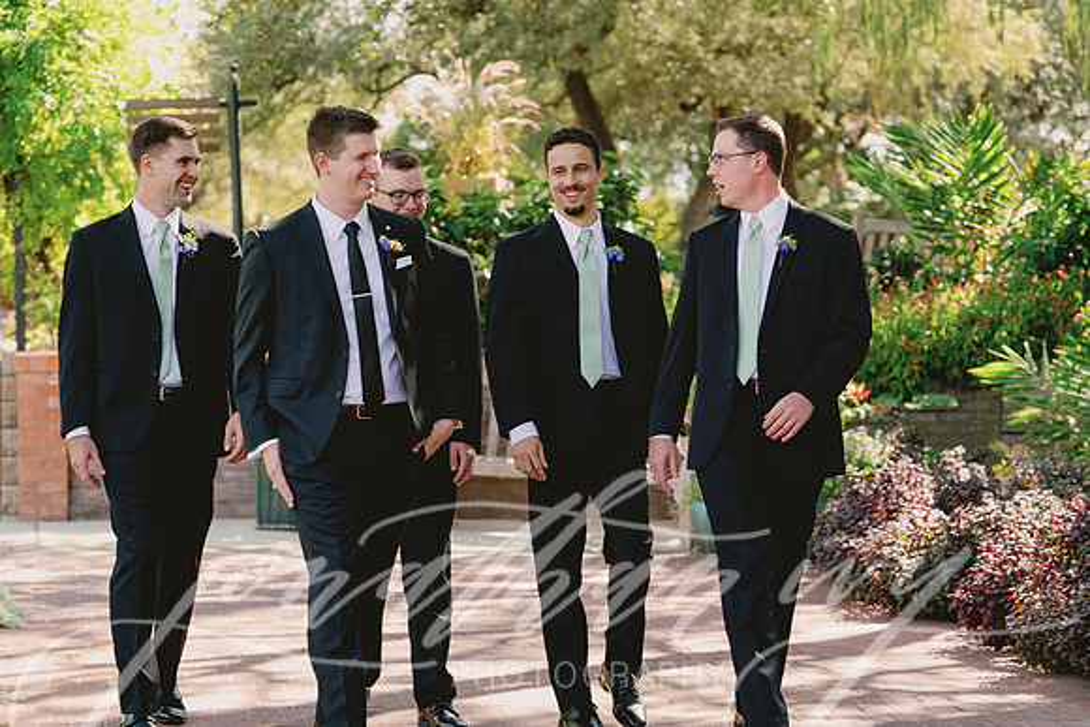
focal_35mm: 100
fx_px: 3028
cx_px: 545
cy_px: 364
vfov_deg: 13.7
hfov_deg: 20.4
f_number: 4.5
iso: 400
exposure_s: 1/400
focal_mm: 100
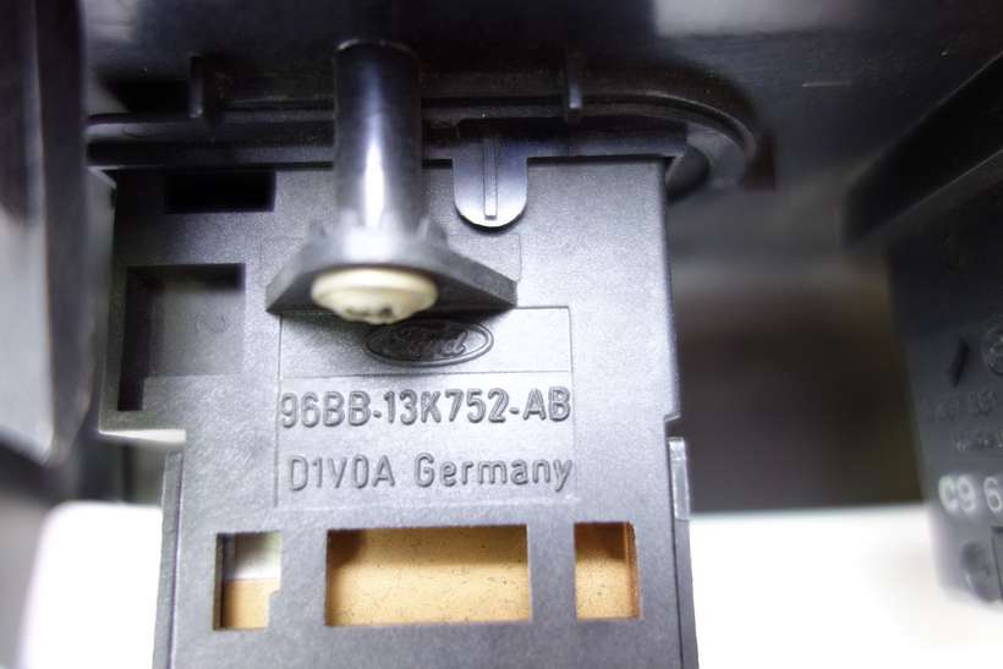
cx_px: 502
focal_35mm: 28
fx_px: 780
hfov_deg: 65.5
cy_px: 334
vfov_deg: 46.4
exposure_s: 1/30
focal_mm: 10.4
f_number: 1.8
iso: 400
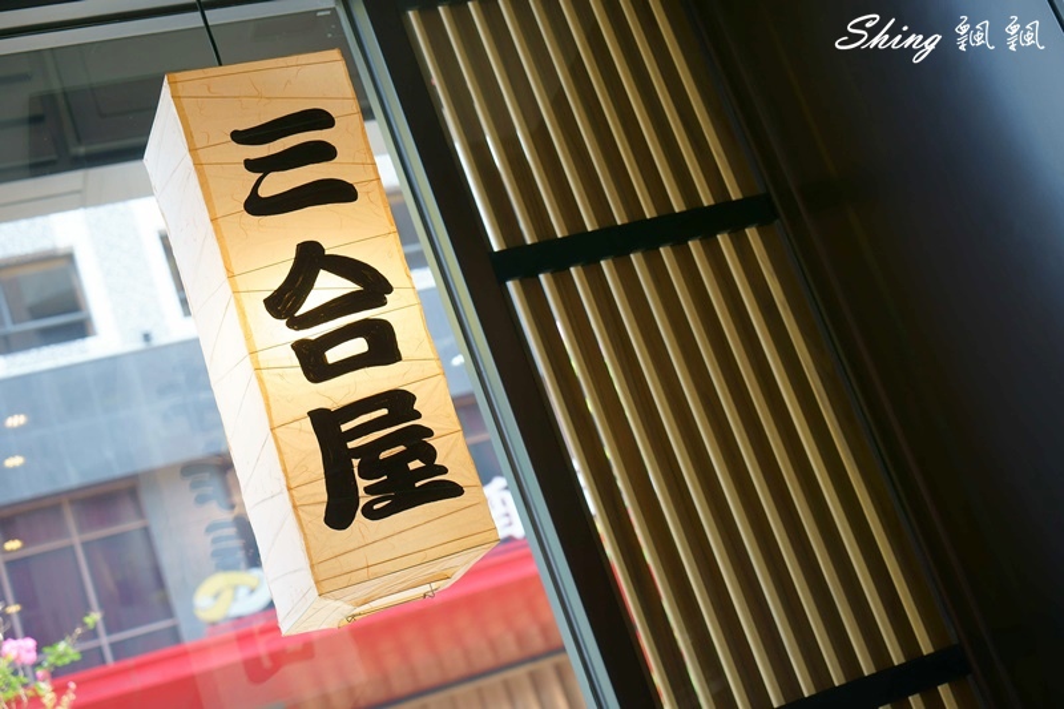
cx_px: 532
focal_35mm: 55
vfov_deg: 24.6
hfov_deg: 36.3
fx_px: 1625
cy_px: 354
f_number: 5
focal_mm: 55
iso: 200
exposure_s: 1/60
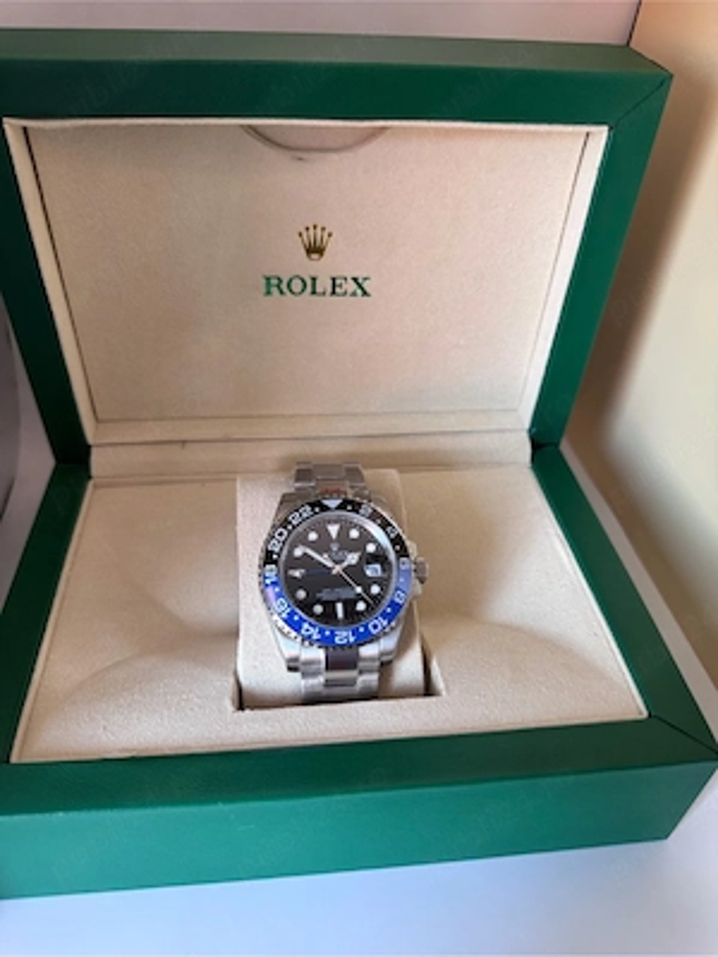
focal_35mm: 24
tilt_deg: -38.1
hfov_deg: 56.8
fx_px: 664
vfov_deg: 71.6
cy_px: 478
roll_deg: -3.0
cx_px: 359
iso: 200
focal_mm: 6.76
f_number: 1.78
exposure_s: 1/102
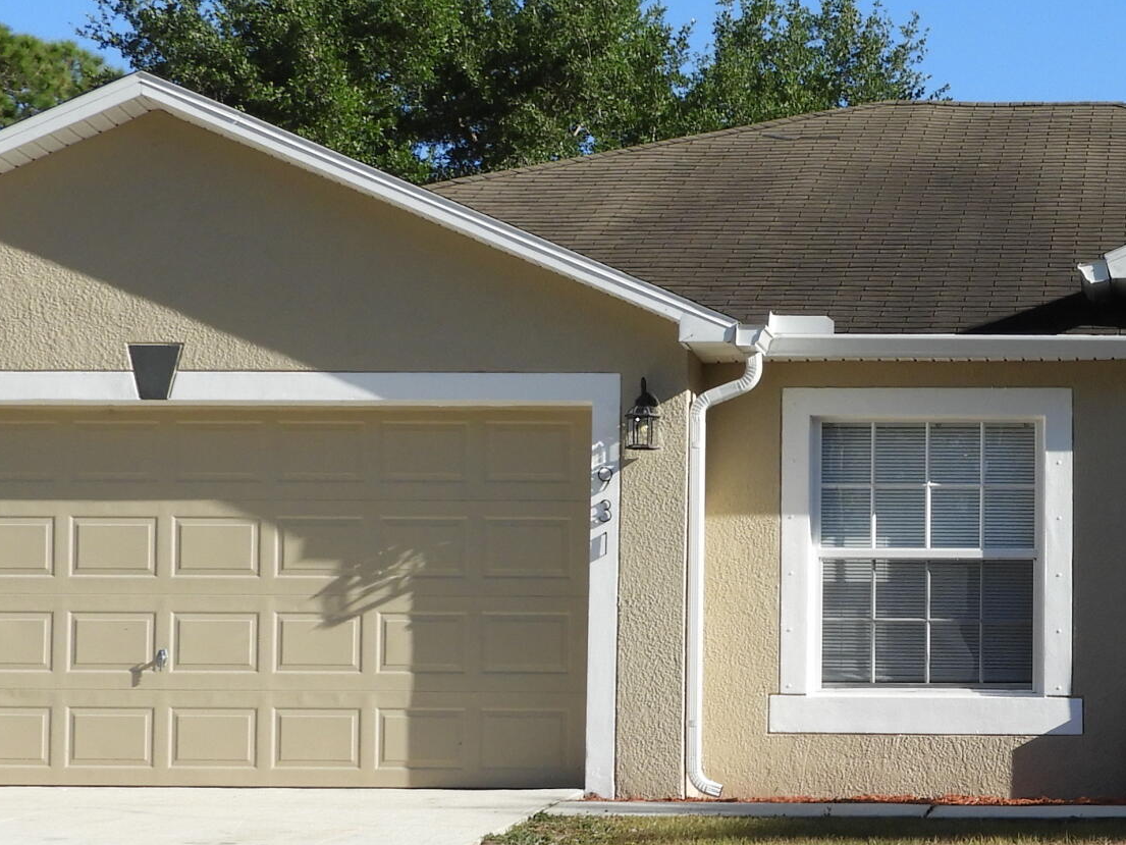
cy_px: 631
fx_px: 3091
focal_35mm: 95
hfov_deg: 20.3
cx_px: 996
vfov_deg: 15.5
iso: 100
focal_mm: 6.3
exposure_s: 1/800
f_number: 3.8
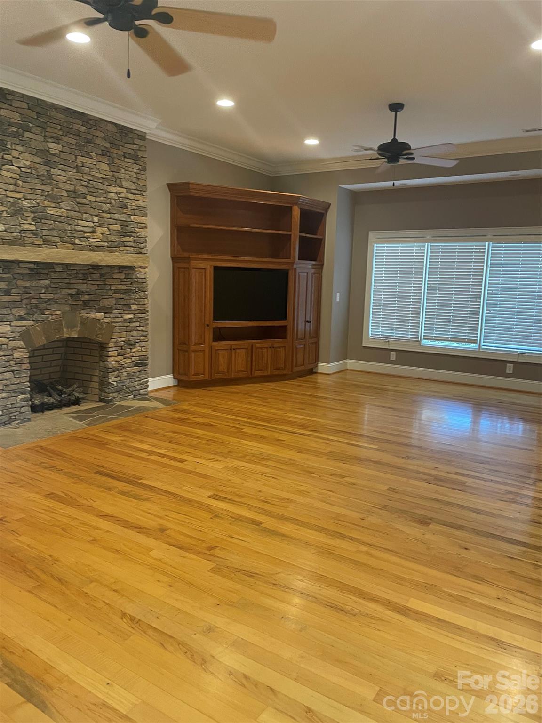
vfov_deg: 67.3
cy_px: 362
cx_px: 271
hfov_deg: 53.1
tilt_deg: -7.8
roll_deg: -1.7
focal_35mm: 26
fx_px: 543
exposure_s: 1/60
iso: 160
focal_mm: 4.2
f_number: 1.6
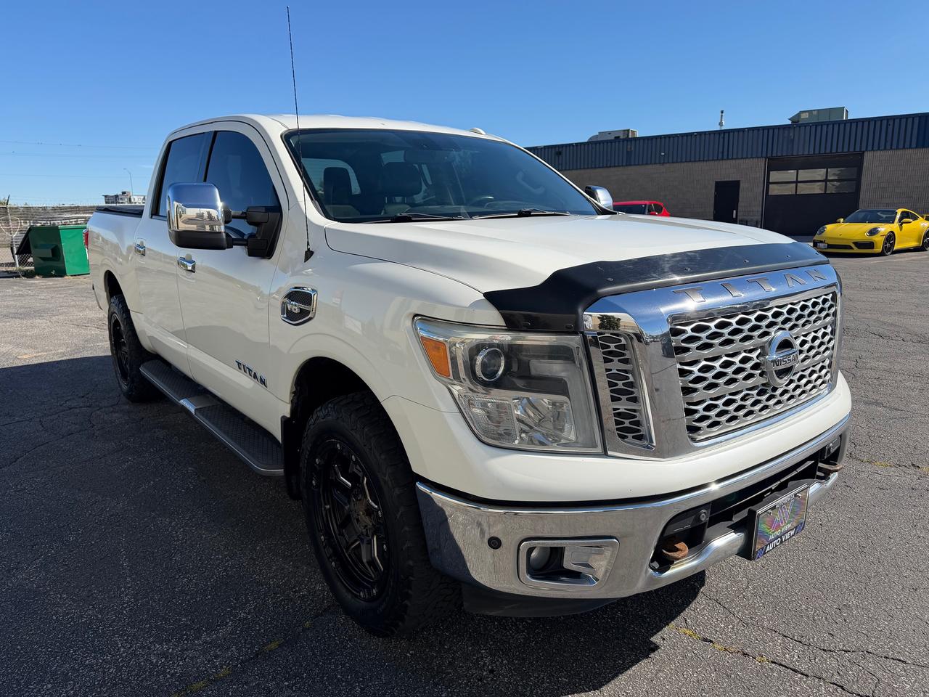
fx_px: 644
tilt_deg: -11.3
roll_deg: +1.7
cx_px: 464
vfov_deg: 56.8
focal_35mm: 24
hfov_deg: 71.6
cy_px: 348
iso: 80
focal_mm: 6.76
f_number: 1.78
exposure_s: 1/4167
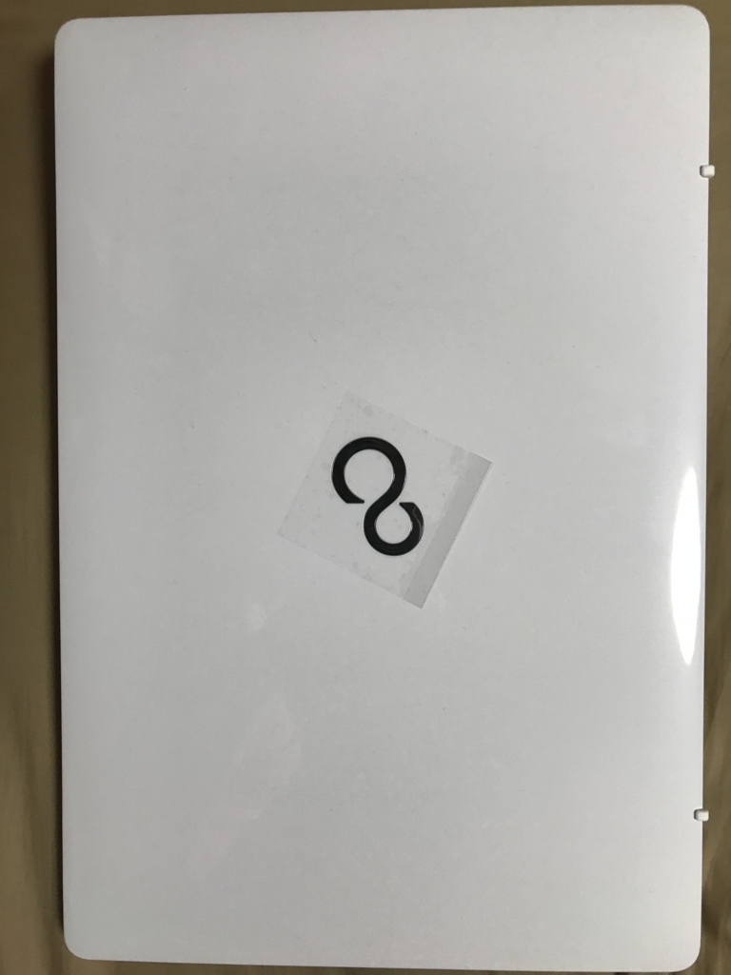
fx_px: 788
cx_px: 366
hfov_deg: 49.7
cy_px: 488
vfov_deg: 63.4
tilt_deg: -89.6
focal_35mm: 28
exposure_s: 1/17
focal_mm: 3.99
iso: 40
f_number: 1.8
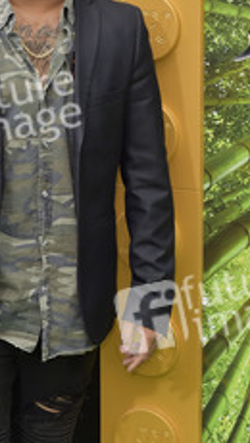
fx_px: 1496
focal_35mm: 127
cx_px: 39
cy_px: 213
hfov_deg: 9.5
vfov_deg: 16.9
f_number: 6.3
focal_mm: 70
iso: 400
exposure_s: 1/320
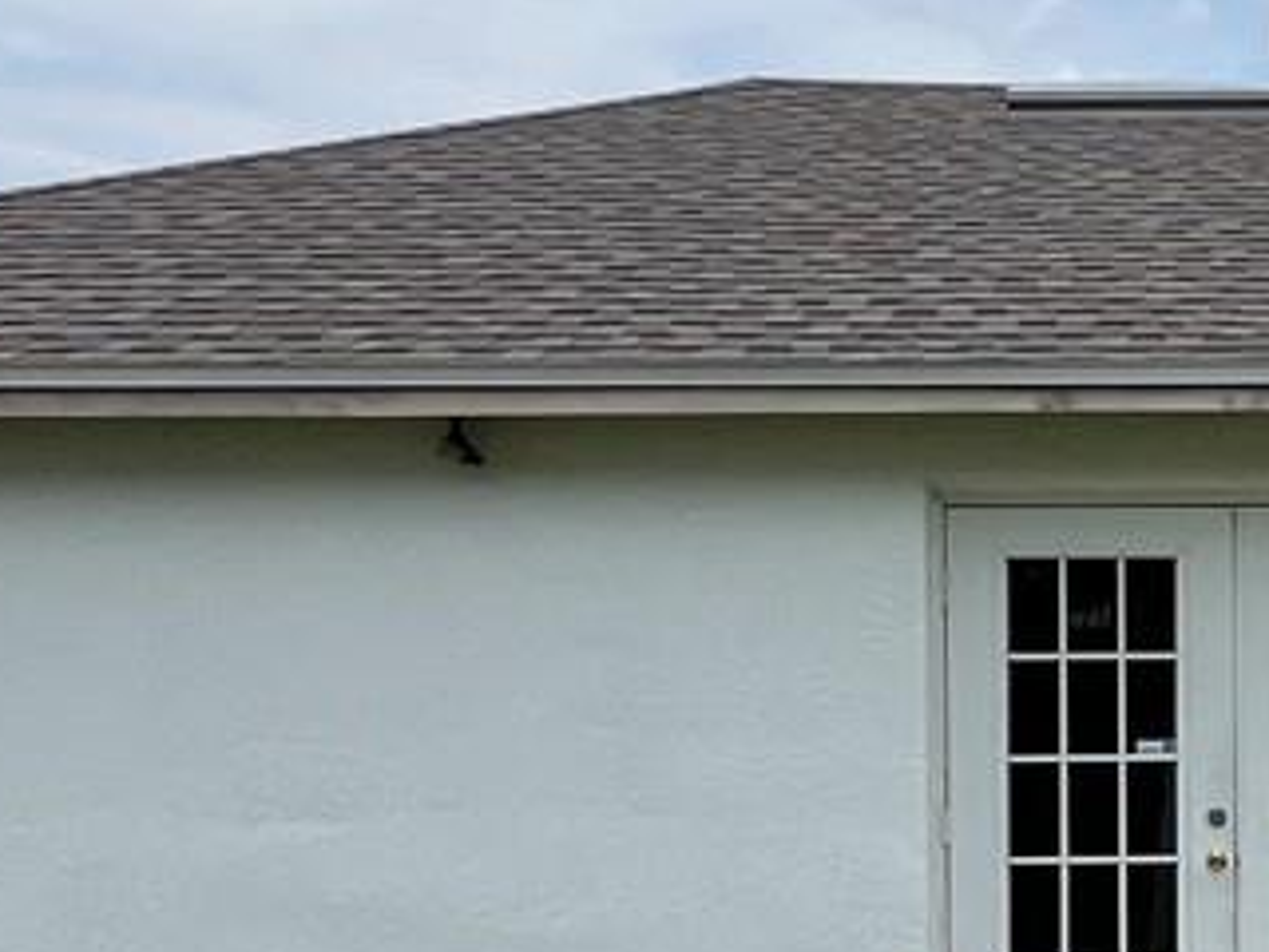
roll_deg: +1.2
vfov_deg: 22.5
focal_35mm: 65
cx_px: 1527
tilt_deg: +0.5
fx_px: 2383
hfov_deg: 26.5
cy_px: 658
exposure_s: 1/1946
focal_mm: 1.57
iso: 32
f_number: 1.8
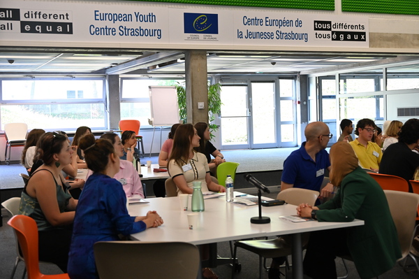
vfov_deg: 27.5
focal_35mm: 49
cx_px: 210
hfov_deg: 40.4
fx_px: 570
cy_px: 140
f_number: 5.6
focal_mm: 49
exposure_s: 1/125
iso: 2800
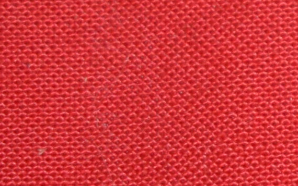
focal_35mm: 458
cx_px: 1042
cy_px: -382
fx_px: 3722
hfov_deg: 4.3
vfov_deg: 2.8
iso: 640
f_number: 5
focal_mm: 38
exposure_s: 1/160
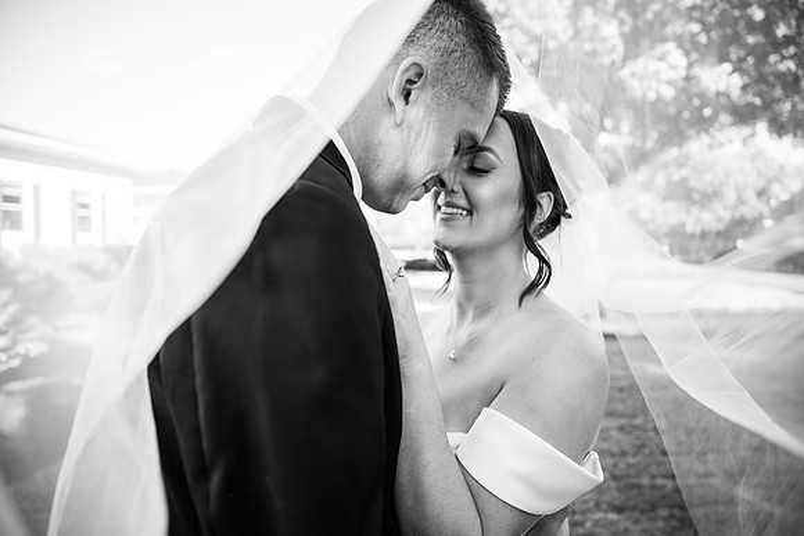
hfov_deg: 73.7
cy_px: 268
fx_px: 536
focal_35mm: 24
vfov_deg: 53.2
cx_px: 402
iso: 160
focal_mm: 24
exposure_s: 1/400
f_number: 2.8
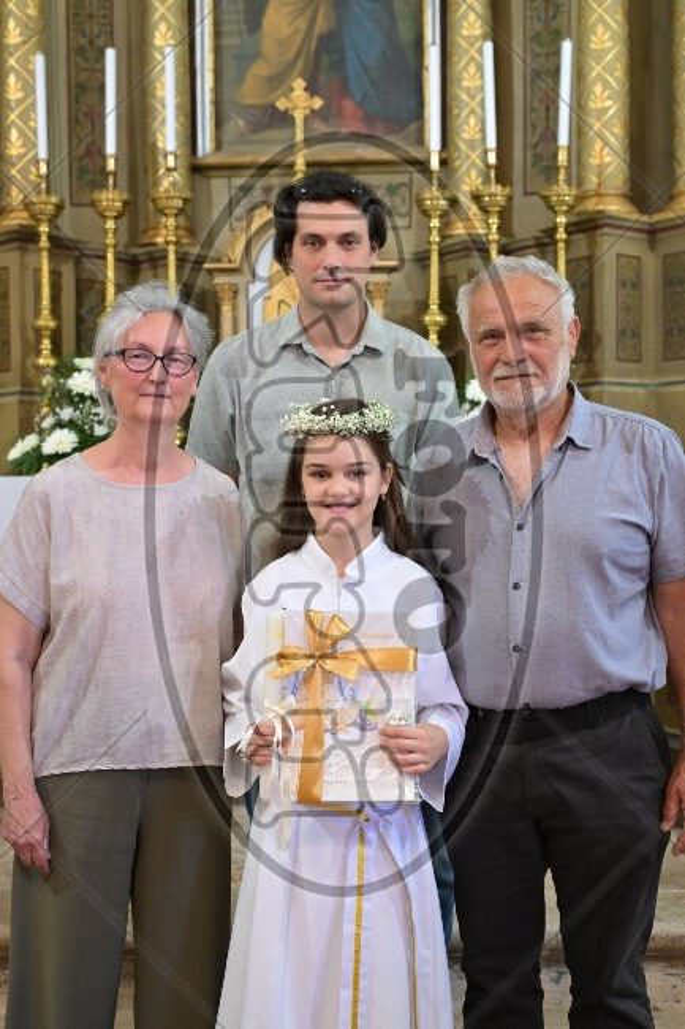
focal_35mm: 47
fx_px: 1342
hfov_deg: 28.6
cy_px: 514
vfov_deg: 41.9
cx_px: 342
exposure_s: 1/125
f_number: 4.5
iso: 5000
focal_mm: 47
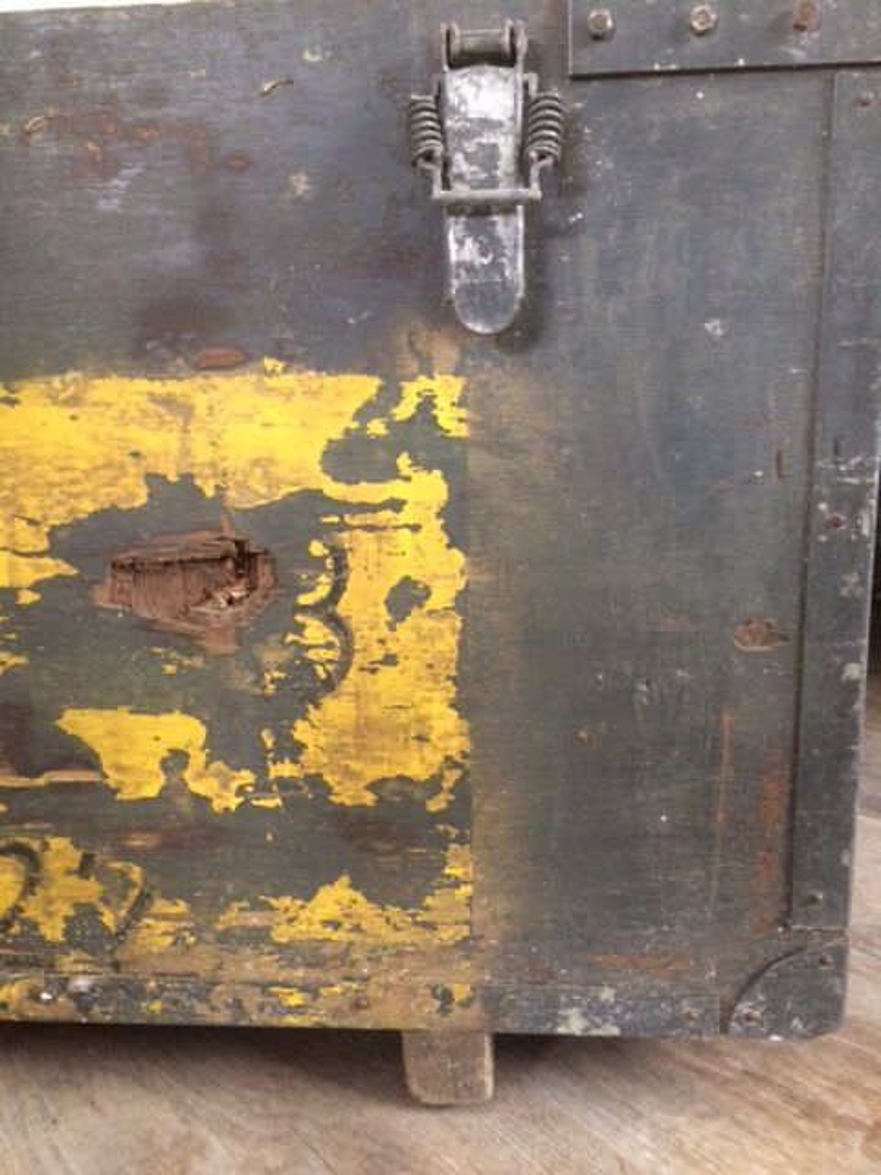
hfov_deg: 48.2
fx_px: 984
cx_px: 440
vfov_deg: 61.7
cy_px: 588
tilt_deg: -14.9
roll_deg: +1.4
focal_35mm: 29
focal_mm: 4.15
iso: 320
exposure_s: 1/17
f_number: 2.2
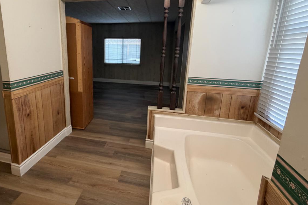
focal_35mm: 19
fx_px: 162
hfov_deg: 85.6
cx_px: 121
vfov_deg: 63.9
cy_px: 82
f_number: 2.2
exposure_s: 1/60
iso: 250
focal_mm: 2.22
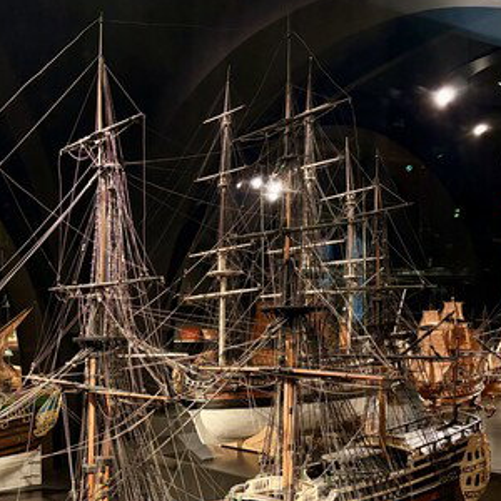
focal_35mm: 46
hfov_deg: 35.8
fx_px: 753
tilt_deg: -1.7
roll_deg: +1.3
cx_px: 112
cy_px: 354
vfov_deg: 36.2
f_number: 1.6
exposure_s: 1/25
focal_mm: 5.96
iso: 1000
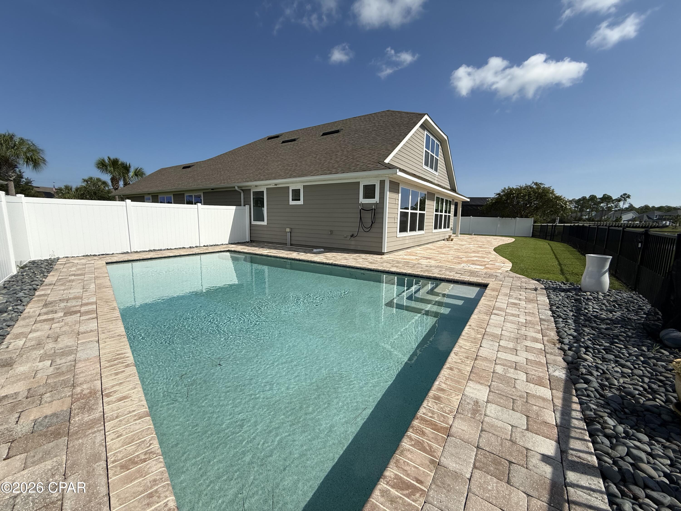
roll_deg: +0.5
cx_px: 340
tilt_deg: -6.4
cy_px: 256
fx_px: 275
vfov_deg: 85.7
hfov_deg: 102.1
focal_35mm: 14
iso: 50
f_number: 2.2
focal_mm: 2.22
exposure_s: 1/4762
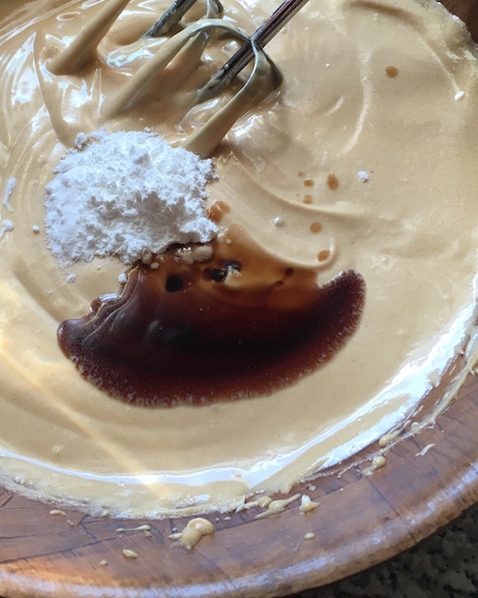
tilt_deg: -60.3
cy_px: 219
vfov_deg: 41.7
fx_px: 778
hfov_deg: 34.0
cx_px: 193
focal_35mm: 44
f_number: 2.2
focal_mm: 4.15
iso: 25
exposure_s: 1/40
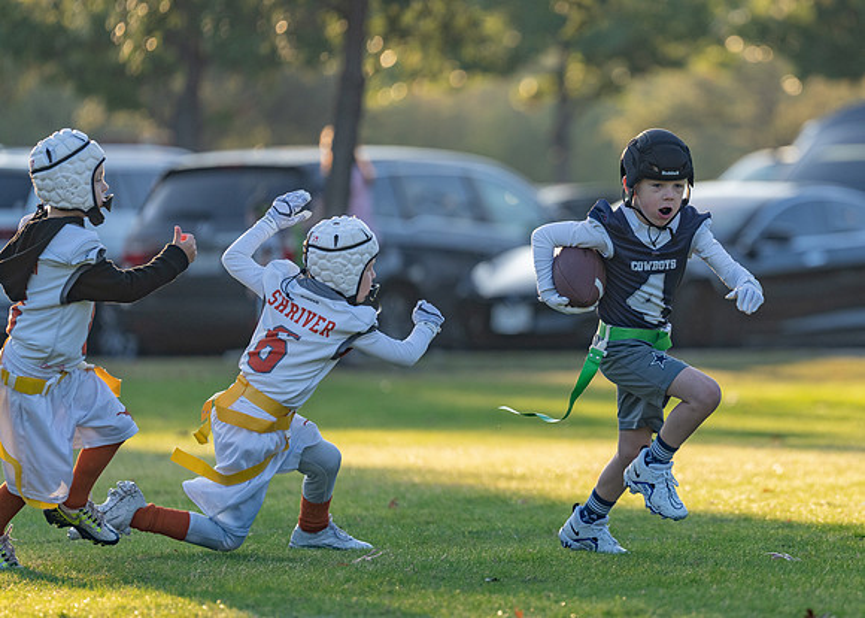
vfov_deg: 4.6
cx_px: 666
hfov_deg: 6.4
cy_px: 281
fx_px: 7767
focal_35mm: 316
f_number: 2.8
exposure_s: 1/1000
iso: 200
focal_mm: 200
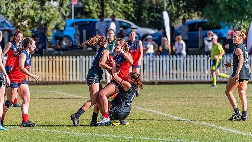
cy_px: 94
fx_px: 2686
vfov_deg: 3.0
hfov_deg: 5.4
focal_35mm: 402
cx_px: 115
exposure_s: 1/1600
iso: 800
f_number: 6.3
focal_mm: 320
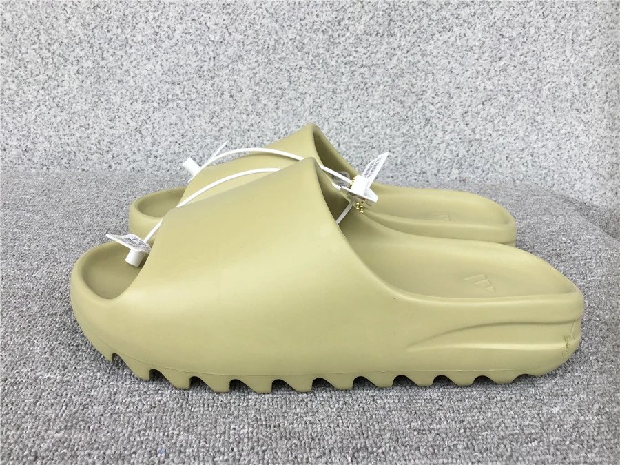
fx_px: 555
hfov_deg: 58.4
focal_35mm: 31
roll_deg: -2.0
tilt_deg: -20.9
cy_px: 232
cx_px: 310
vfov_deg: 45.4
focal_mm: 3.3
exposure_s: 1/189
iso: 25
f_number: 2.4
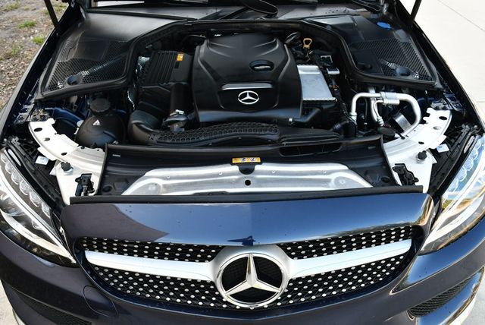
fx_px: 485
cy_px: 162
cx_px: 242
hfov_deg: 53.1
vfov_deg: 36.9
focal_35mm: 36
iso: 400
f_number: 4.5
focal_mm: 18
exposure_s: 1/250
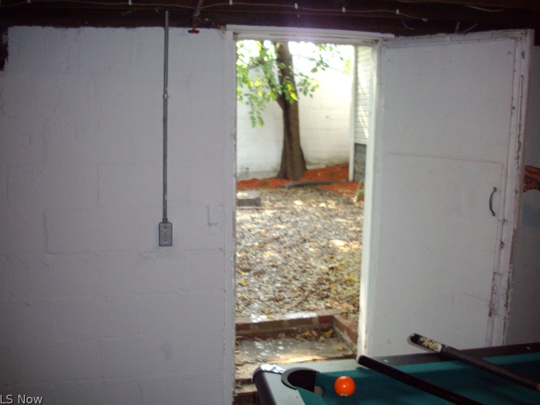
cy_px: 200
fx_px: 593
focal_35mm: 38
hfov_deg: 49.0
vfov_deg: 37.7
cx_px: 264
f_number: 2.8
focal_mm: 6.2
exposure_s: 1/50
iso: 210
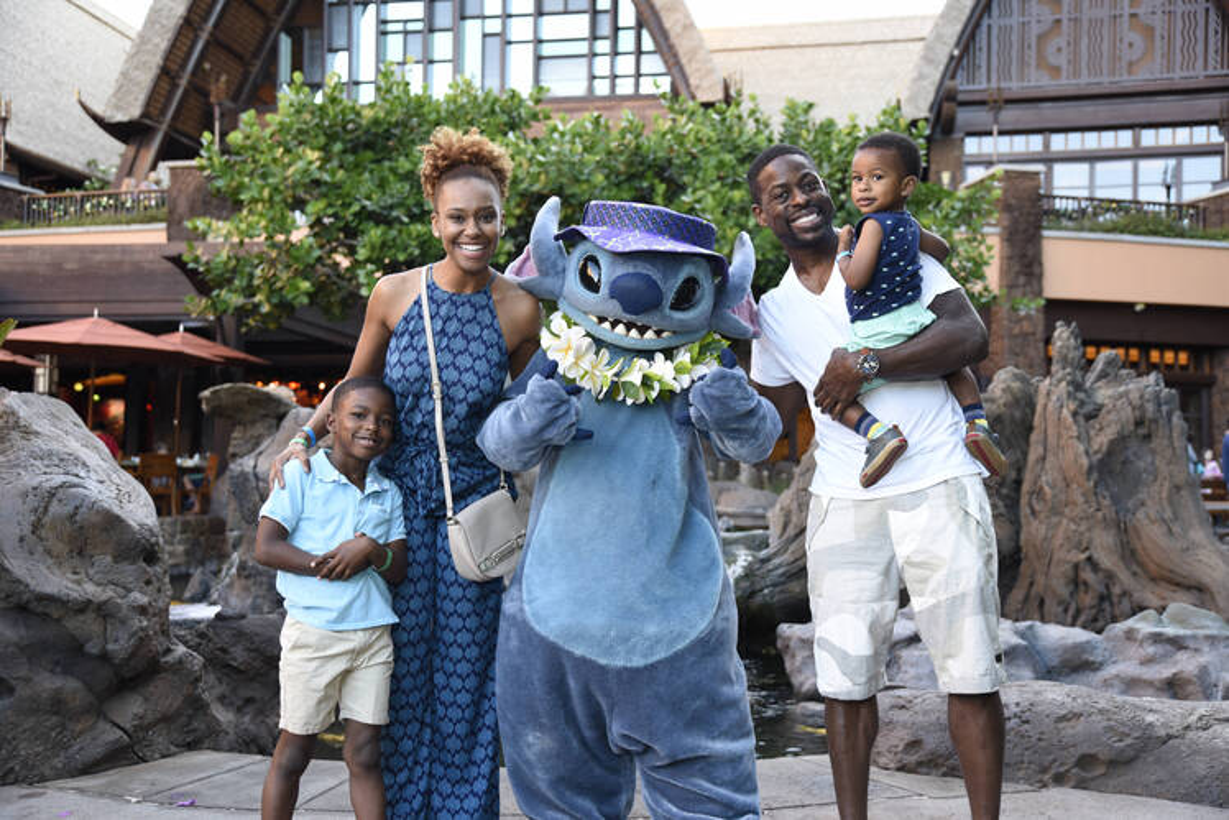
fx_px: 1434
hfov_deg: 46.4
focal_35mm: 42
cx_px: 614
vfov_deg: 31.9
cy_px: 410
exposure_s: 1/160
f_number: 4.5
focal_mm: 42
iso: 640
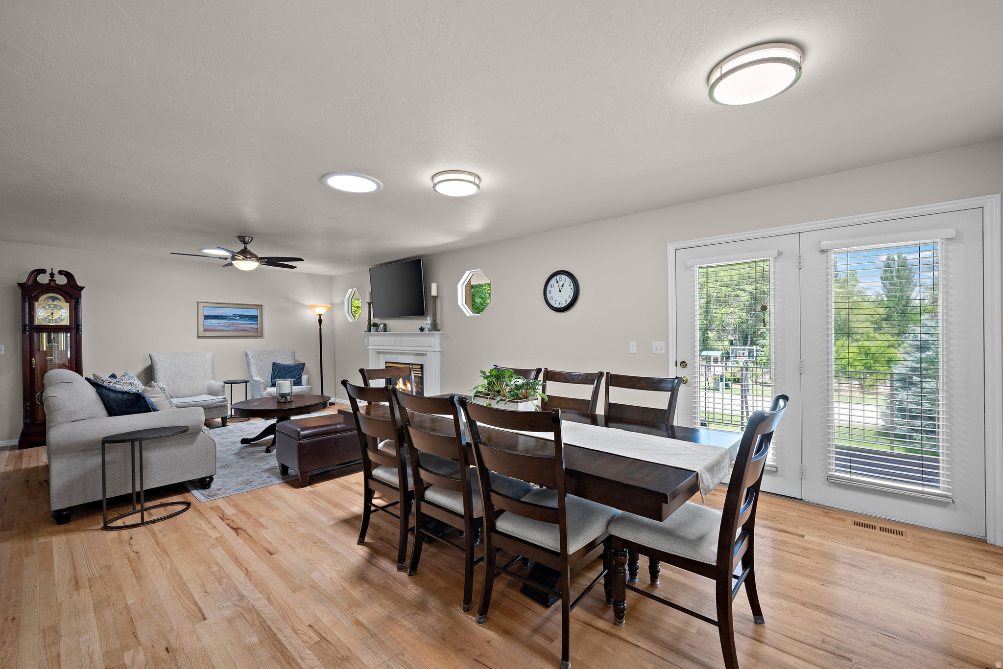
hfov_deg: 100.4
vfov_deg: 77.4
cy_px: 334
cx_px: 502
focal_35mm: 15
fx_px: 418
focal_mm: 15
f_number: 8
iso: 500
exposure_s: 1/4
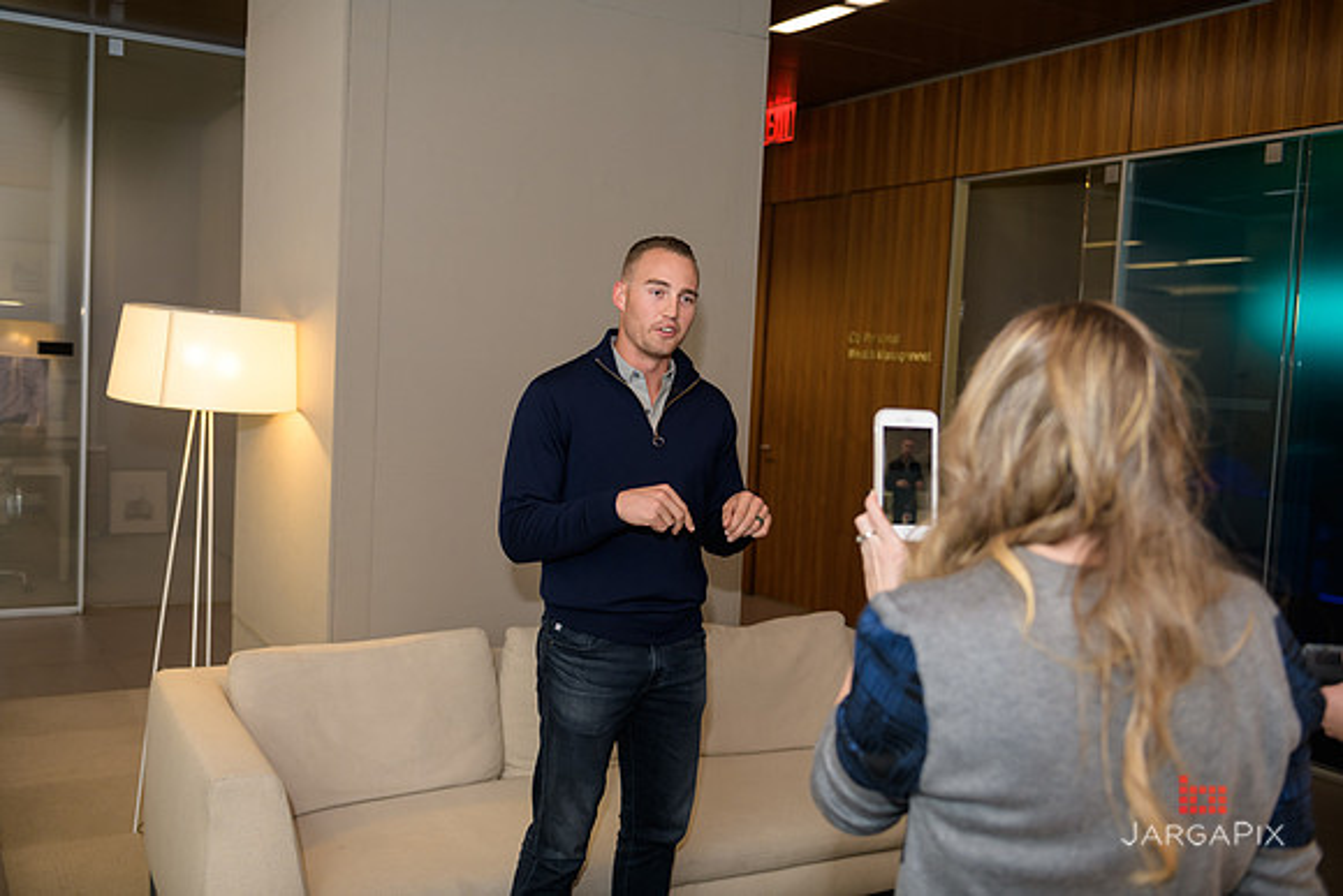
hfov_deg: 54.4
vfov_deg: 37.9
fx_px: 1306
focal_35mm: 35
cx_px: 672
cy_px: 448
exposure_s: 1/125
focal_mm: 35
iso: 400
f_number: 3.2
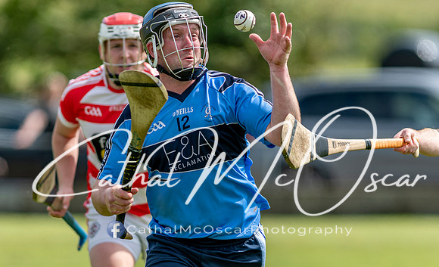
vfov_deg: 2.0
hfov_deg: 3.3
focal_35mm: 637
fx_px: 7565
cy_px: 192
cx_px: 192
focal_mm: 300
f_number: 2.8
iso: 100
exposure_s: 1/1600
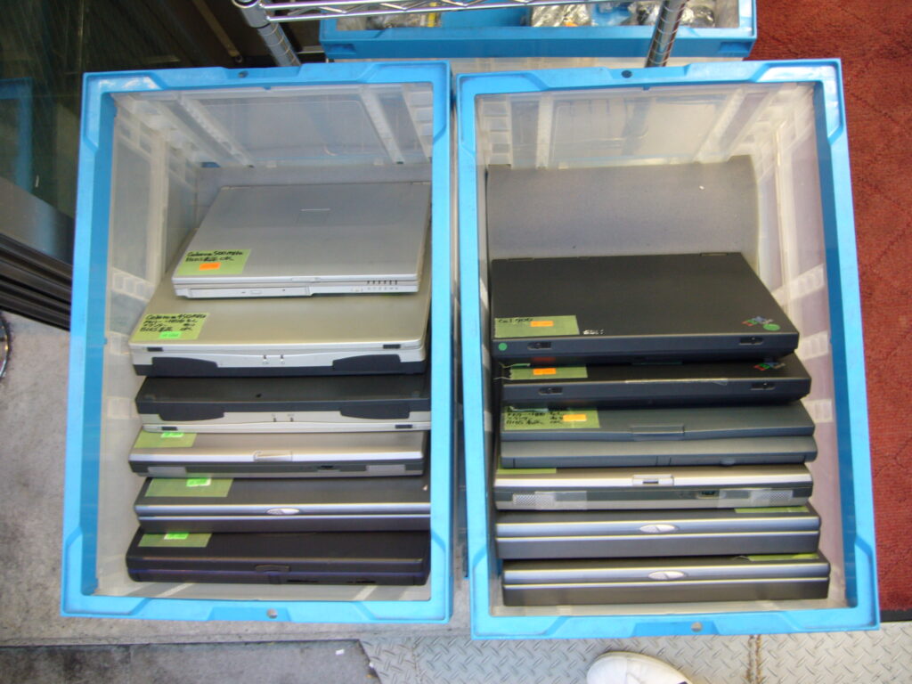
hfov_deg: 52.6
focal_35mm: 35
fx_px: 922
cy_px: 342
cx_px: 456
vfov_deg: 40.7
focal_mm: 5.8
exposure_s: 1/15
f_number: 2.8
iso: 100
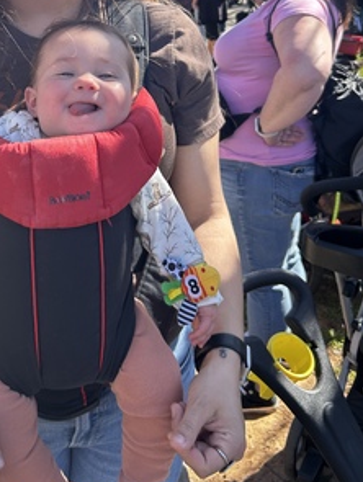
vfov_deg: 41.2
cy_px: 100
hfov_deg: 32.0
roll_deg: -0.1
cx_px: 69
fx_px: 614
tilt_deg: -15.2
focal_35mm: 44
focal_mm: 5.7
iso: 50
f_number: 1.5
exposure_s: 1/769
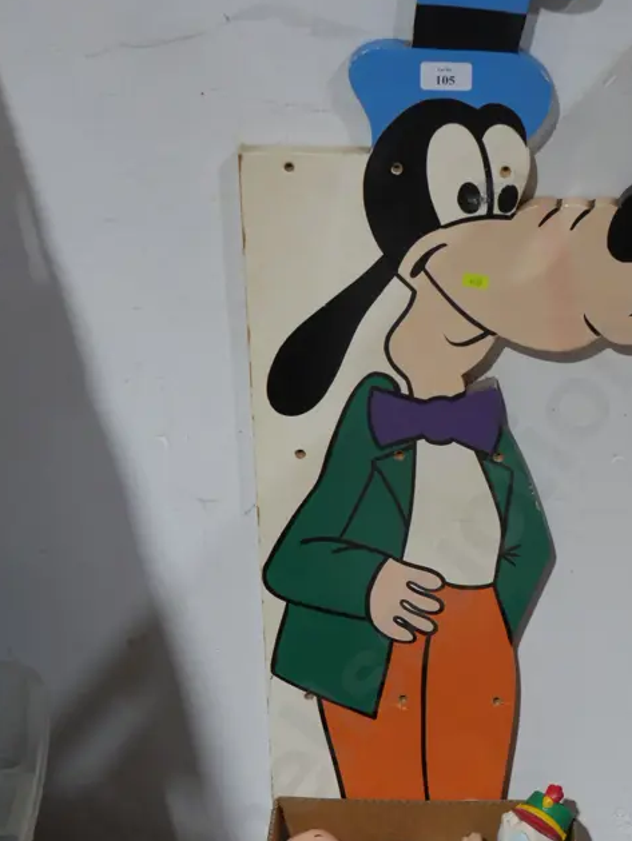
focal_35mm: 91
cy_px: 567
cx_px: 457
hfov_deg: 16.2
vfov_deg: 21.4
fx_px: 2214
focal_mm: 28
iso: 800
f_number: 5.3
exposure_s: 1/60
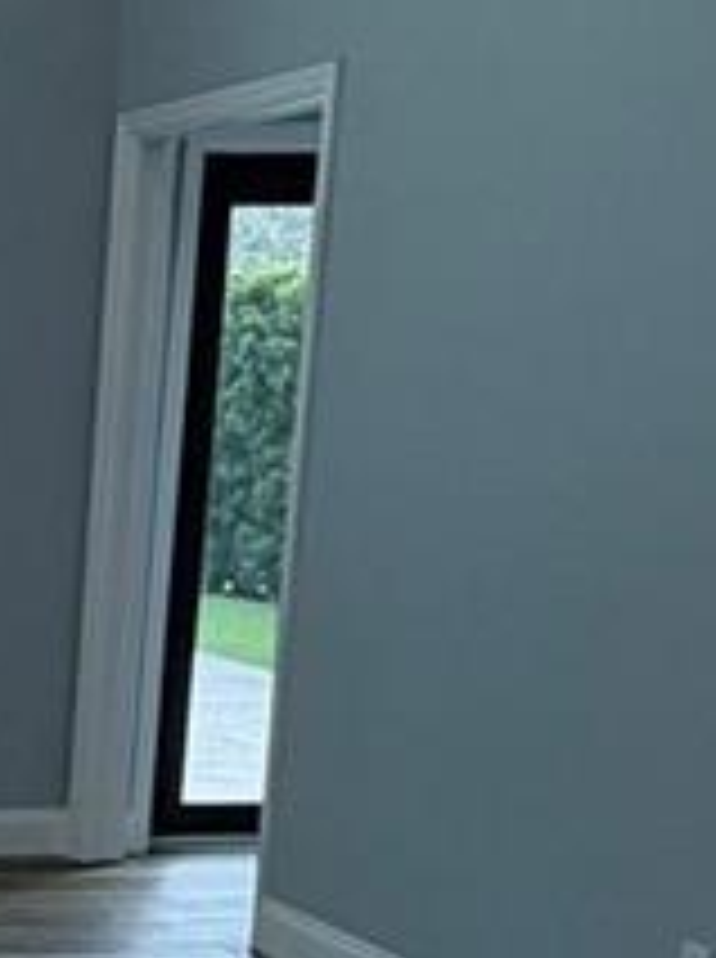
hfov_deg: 14.2
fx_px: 2185
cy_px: 783
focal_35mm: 79
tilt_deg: -11.6
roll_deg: -0.1
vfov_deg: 24.3
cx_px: -883
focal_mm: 2.22
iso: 125
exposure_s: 1/120
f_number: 2.2
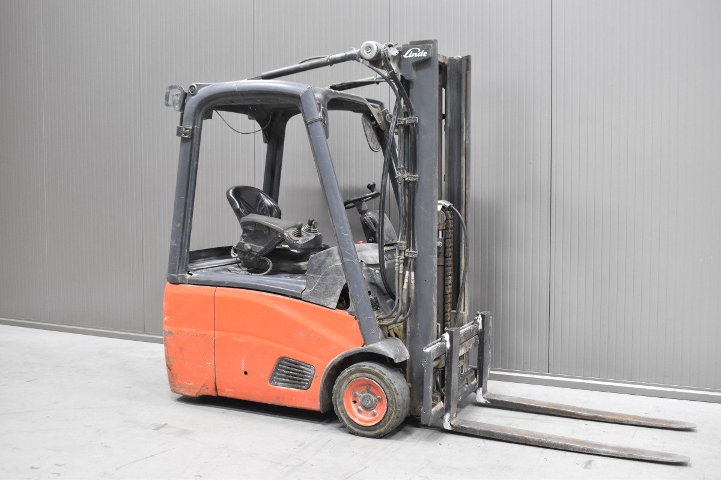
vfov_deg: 35.5
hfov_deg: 51.3
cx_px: 360
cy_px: 240
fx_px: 751
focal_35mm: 38
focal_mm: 25
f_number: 5
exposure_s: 1/25
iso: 1600
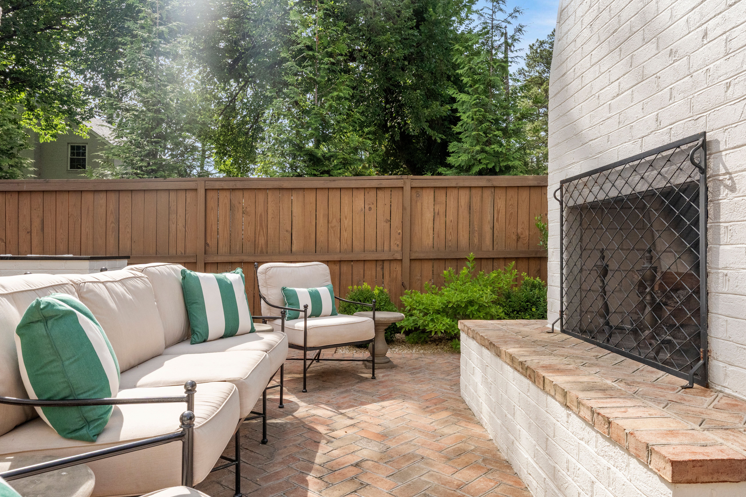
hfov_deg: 73.7
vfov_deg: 53.1
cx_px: 386
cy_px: 253
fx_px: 497
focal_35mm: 24
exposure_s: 1/1000
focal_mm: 23
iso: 1250
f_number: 11
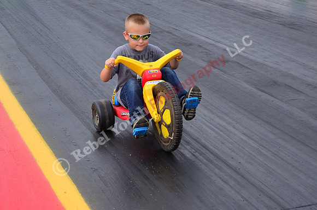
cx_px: 158
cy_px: 105
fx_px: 817
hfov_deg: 22.0
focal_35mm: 93
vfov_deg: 14.6
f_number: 8
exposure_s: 1/1000
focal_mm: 62
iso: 1000
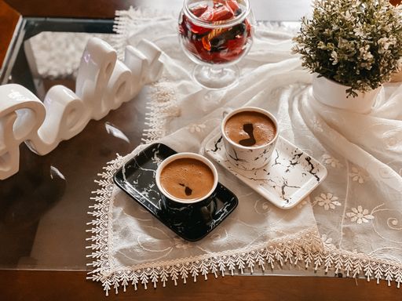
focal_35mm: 52
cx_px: 201
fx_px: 604
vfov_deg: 28.0
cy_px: 150
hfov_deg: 36.8
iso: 160
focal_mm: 6
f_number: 2
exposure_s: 1/40
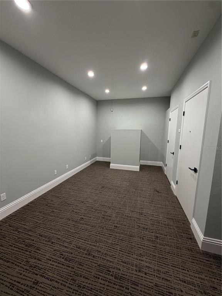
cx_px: 111
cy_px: 148
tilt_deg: -8.5
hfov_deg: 85.7
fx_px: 120
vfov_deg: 102.1
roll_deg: -1.6
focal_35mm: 14
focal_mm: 2.22
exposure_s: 1/120
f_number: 2.2
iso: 320
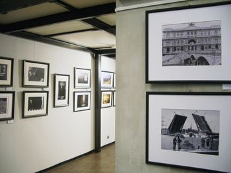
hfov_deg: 52.7
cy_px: 86
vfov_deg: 40.7
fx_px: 233
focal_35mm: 35
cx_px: 116
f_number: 2.6
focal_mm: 5.8
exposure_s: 1/30
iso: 160
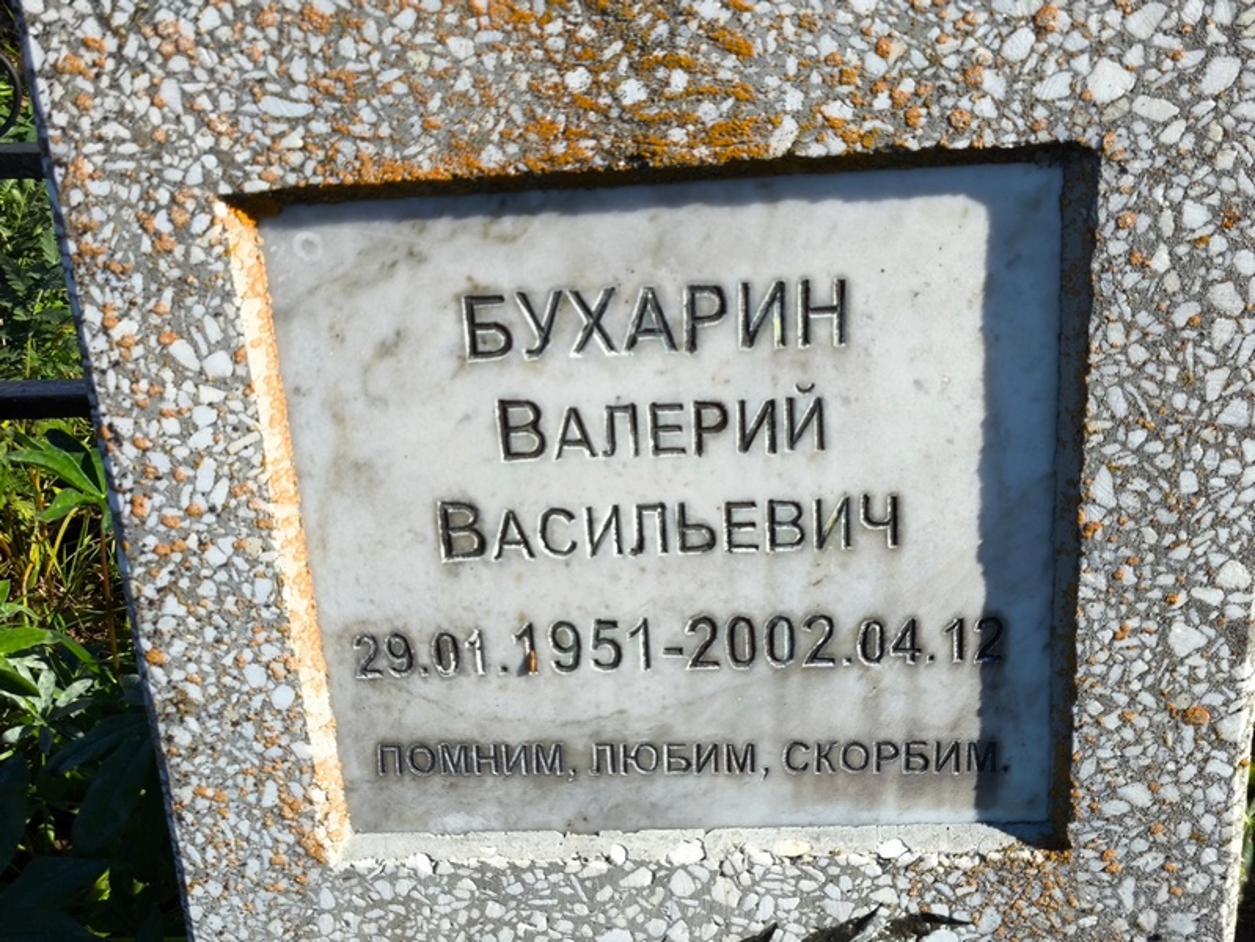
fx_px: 1814
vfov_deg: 29.1
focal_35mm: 50
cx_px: 628
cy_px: 471
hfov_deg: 38.2
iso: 50
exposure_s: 1/791
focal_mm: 4.71
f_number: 1.7
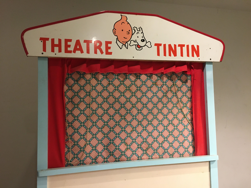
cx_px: 126
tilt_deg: +2.1
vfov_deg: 48.2
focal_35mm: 29
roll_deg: +2.3
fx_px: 210
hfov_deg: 61.7
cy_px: 94
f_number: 2.2
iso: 160
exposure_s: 1/33
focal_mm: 4.15
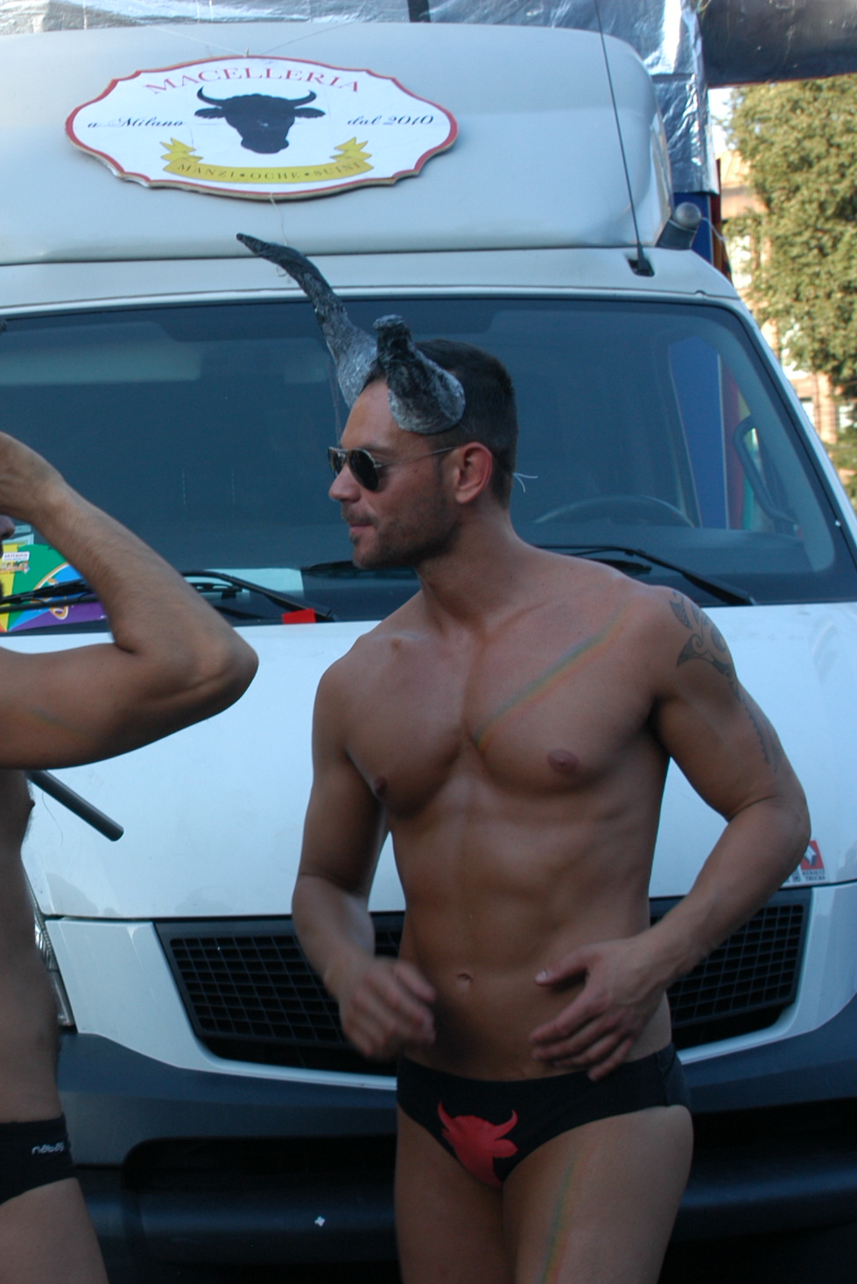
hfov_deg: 20.7
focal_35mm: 64
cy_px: 646
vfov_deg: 31.4
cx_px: 45
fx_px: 2285
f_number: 6.3
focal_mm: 28
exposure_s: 1/100
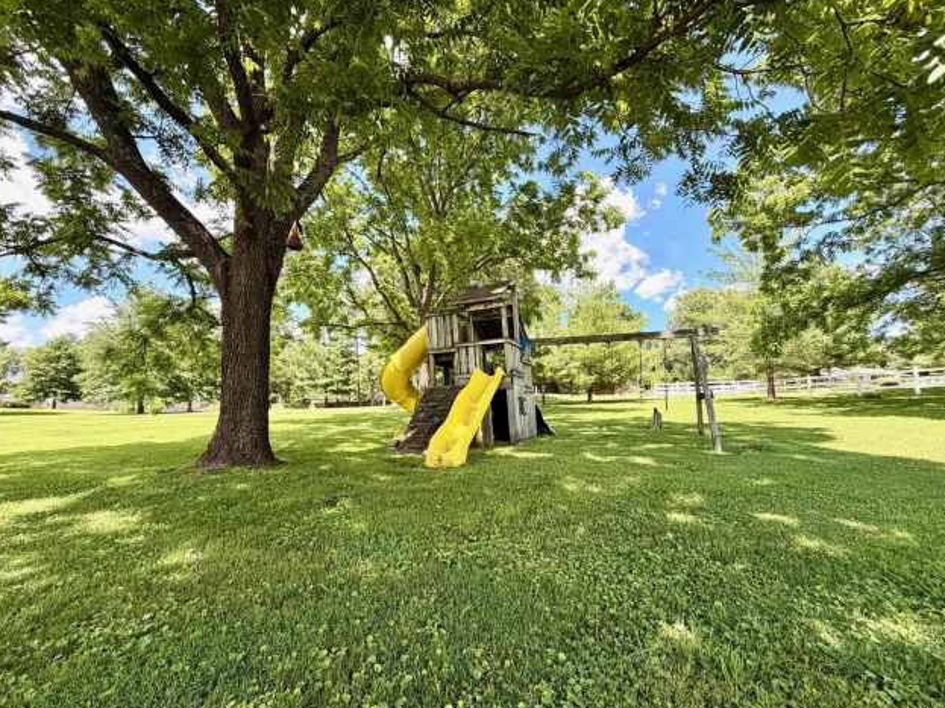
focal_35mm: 15
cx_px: 466
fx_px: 409
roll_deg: -0.3
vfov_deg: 81.7
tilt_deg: +4.7
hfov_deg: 98.2
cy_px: 368
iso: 64
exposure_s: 1/502
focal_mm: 2.22
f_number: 2.2
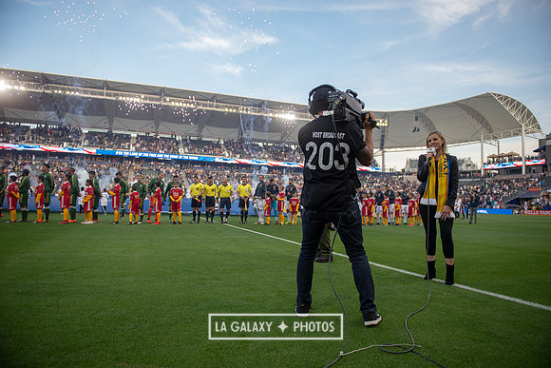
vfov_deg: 53.2
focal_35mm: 24
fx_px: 367
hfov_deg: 73.7
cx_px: 276
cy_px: 184
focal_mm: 24
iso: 400
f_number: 2.8
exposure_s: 1/1000
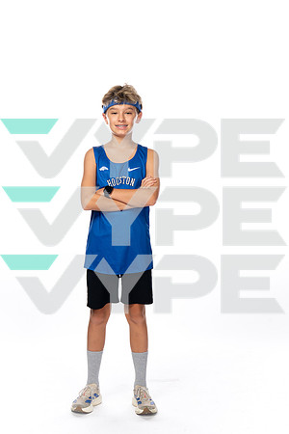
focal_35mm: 62
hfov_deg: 21.9
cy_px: 217
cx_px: 144
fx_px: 747
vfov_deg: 32.4
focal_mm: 62
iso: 640
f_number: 8
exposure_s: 1/250
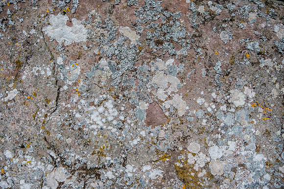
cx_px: 142
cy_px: 94
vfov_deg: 53.2
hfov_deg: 73.7
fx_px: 189
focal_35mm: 24
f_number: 2.8
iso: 400
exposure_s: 1/400
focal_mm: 16
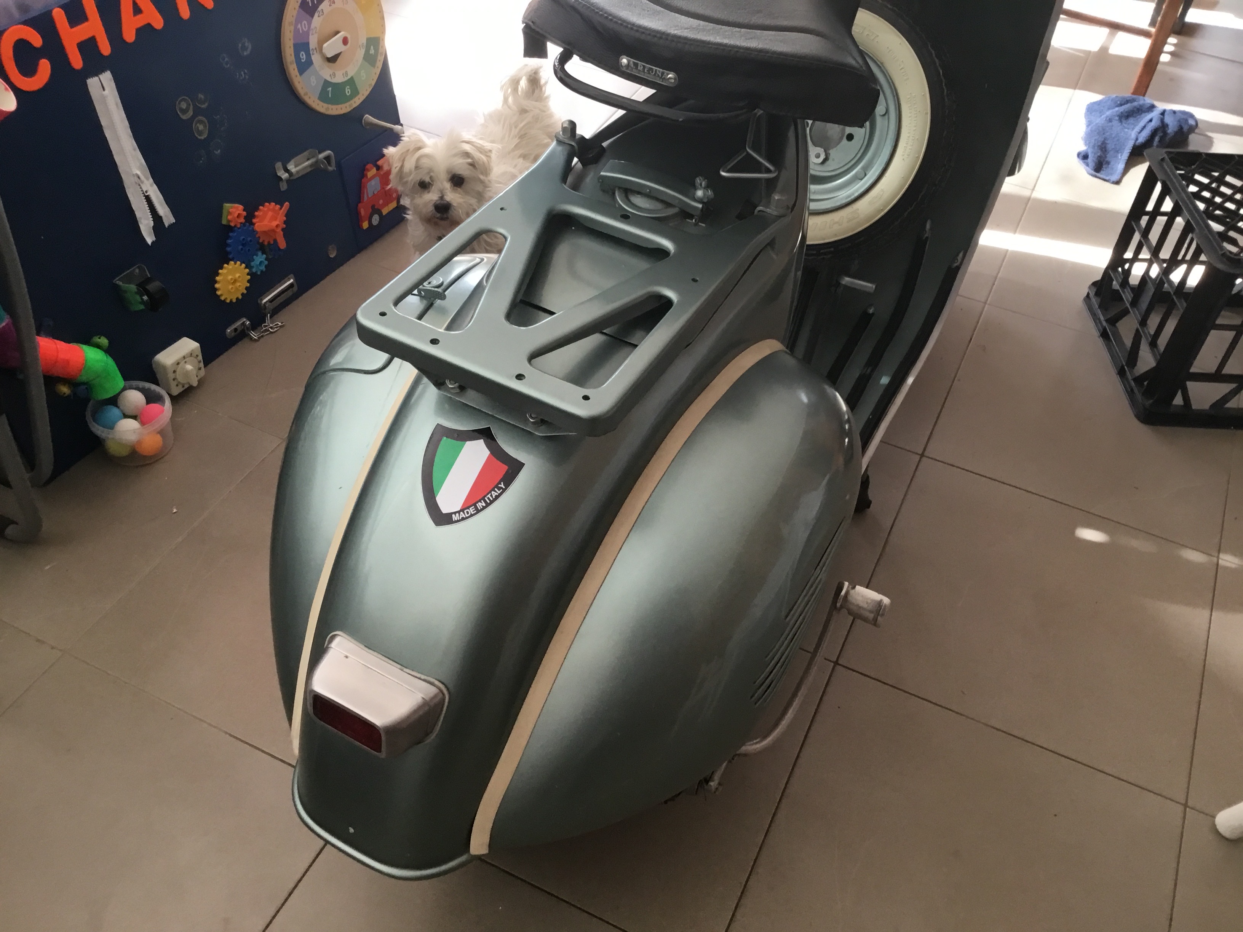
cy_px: 466
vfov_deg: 45.4
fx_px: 1113
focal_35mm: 31
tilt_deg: -46.5
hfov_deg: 58.4
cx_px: 622
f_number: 2.4
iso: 50
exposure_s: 1/33
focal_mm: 3.3
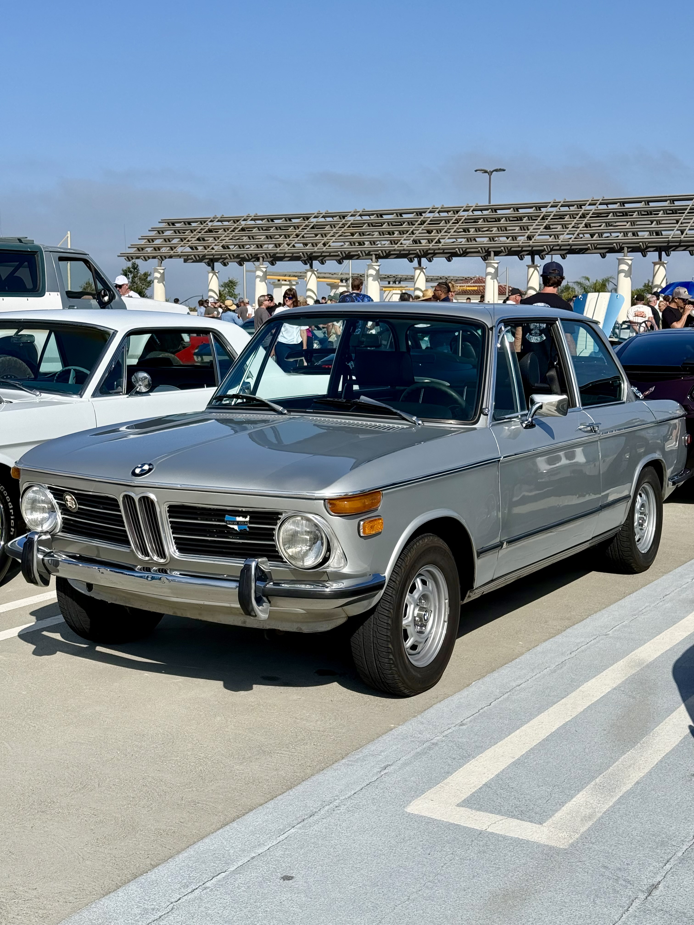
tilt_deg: -6.6
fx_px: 1283
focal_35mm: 48
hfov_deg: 30.3
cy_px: 462
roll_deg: -0.2
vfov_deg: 39.7
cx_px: 347
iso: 64
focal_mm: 6.76
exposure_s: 1/7874
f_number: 1.78
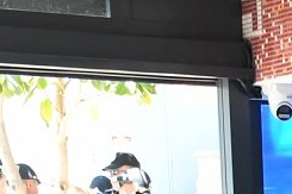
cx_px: 712
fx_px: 1662
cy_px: 575
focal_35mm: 205
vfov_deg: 6.2
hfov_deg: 9.0
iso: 2000
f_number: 7.1
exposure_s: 1/200
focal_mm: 20
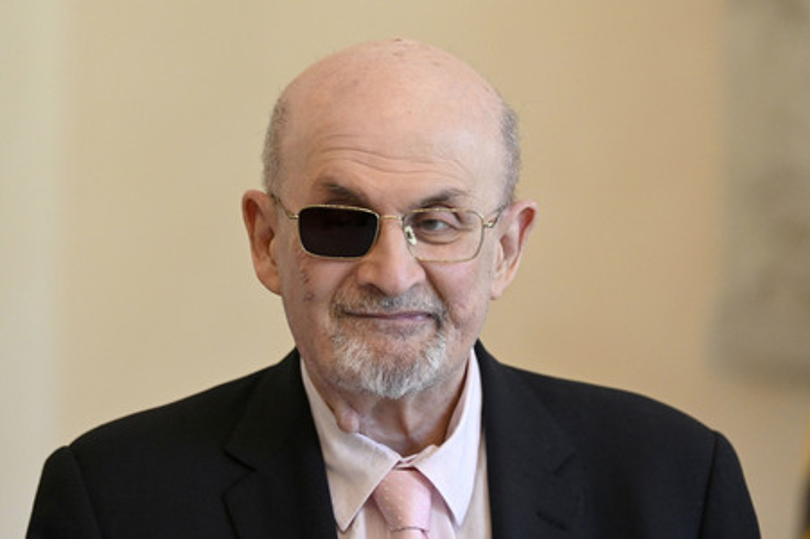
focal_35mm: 160
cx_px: 405
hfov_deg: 12.8
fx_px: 3597
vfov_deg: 8.6
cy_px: 270
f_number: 2.8
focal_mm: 160
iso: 4000
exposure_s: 1/1000
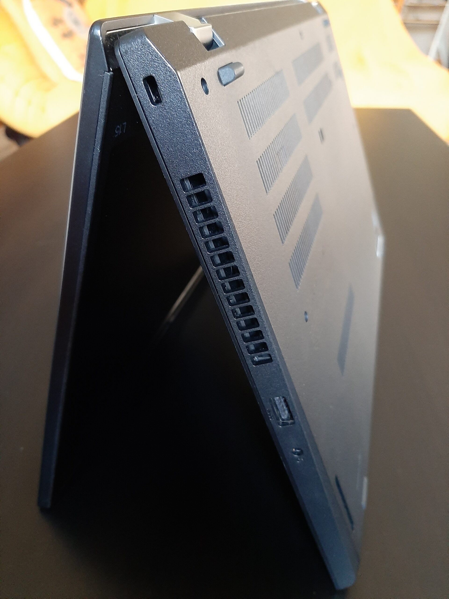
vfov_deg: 67.3
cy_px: 300
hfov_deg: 53.1
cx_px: 224
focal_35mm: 26
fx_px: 450
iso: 500
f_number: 1.7
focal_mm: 3.93
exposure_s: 1/25
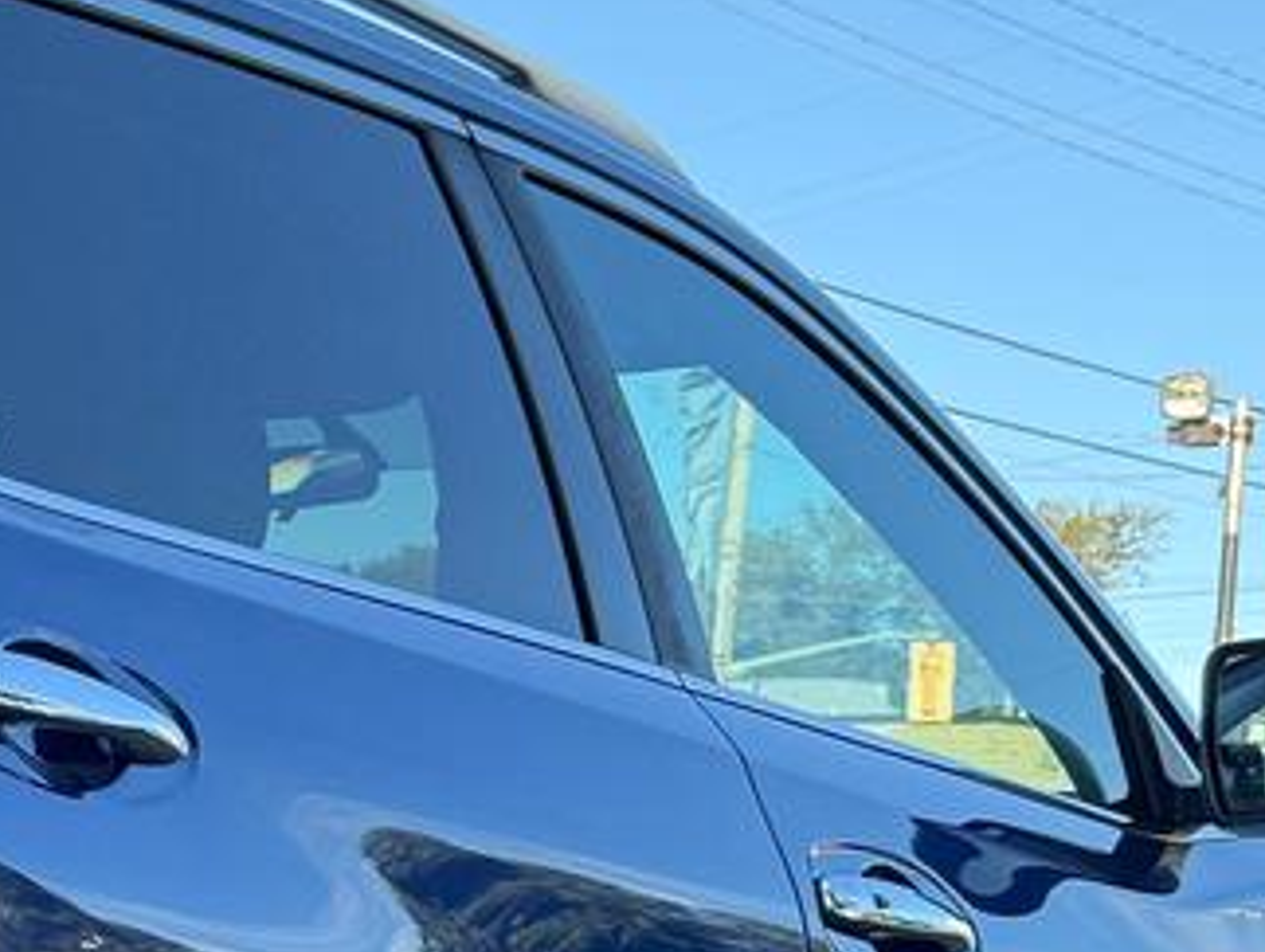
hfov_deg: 18.0
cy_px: 893
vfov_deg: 15.4
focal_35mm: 95
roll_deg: -5.2
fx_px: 3476
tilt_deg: -1.3
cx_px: -736
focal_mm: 6.76
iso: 100
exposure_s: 1/665
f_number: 1.78
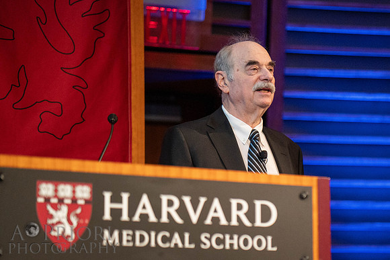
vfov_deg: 10.5
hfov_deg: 15.6
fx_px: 1419
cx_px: 300
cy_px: 165
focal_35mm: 131
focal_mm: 85
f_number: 1.8
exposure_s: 1/200
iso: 3200
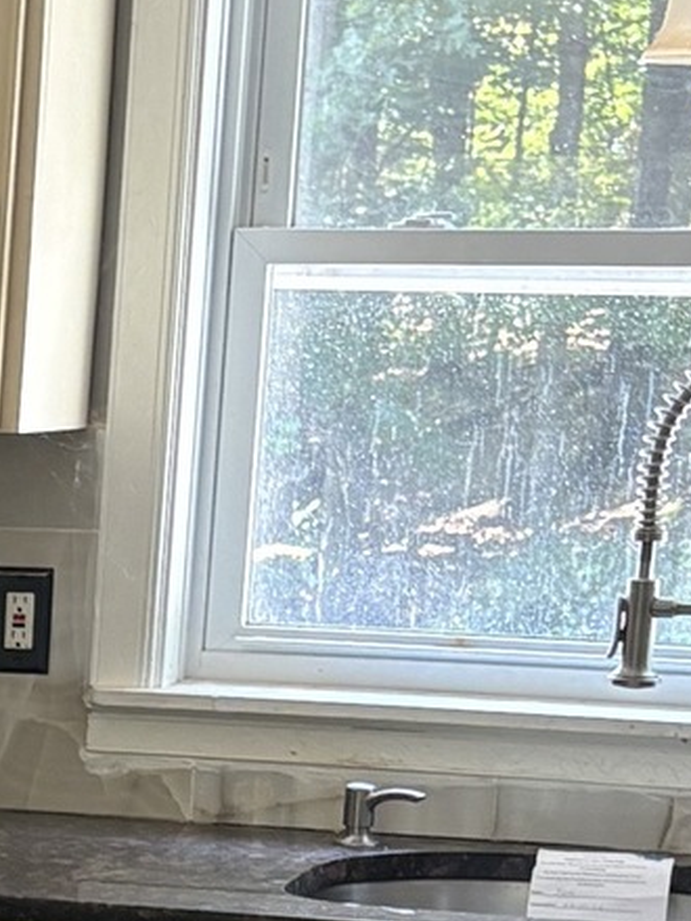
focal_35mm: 136
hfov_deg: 10.0
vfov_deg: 14.1
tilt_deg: -11.0
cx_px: -722
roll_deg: -0.8
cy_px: 1080
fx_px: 3620
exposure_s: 1/65
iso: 125
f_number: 1.6
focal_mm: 5.96
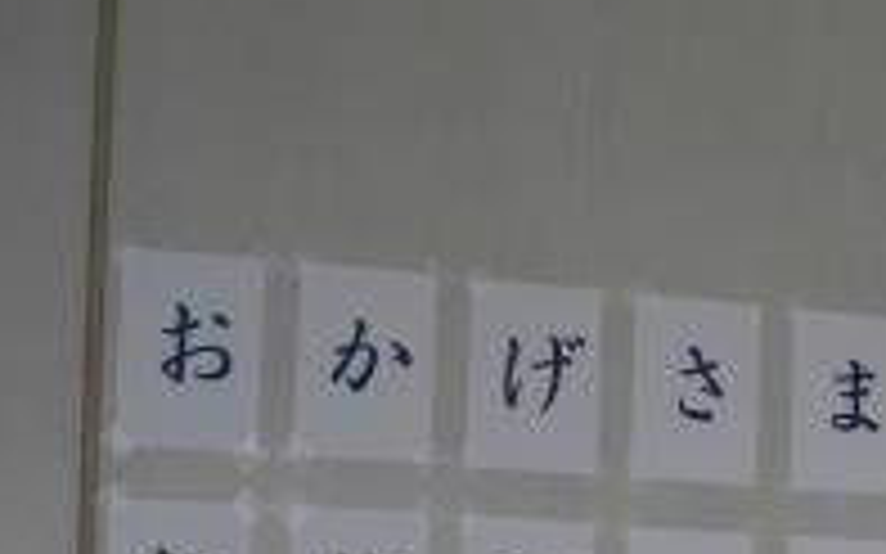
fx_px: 1859
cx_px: 702
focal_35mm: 77
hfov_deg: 26.3
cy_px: 685
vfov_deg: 16.2
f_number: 2.9
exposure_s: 1/200
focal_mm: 5.7
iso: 100
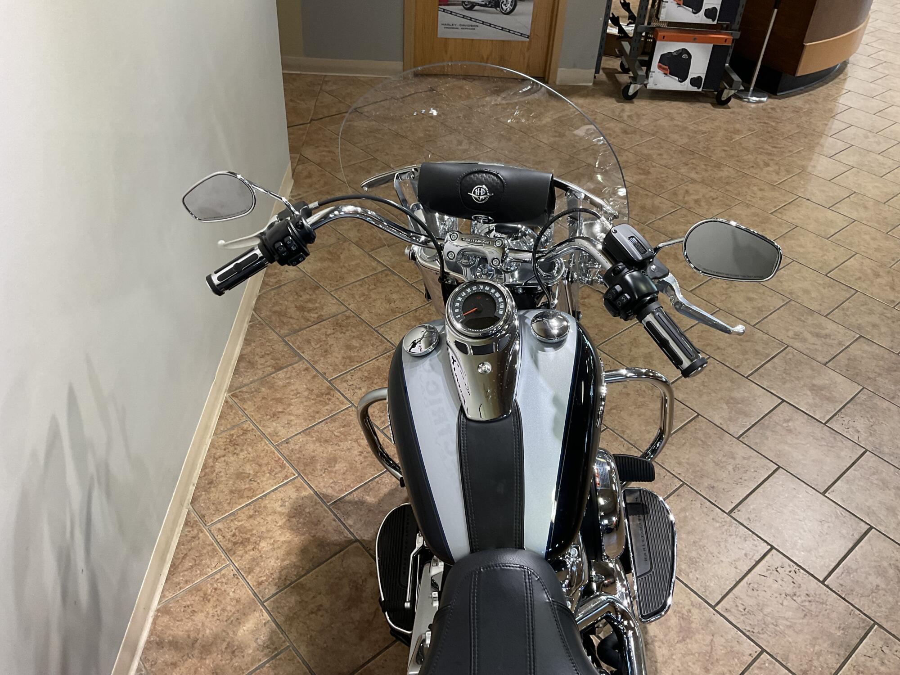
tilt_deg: -39.4
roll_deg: -3.7
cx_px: 450
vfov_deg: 48.2
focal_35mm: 29
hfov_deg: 61.7
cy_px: 338
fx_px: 754
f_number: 1.8
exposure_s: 1/60
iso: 64
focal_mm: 3
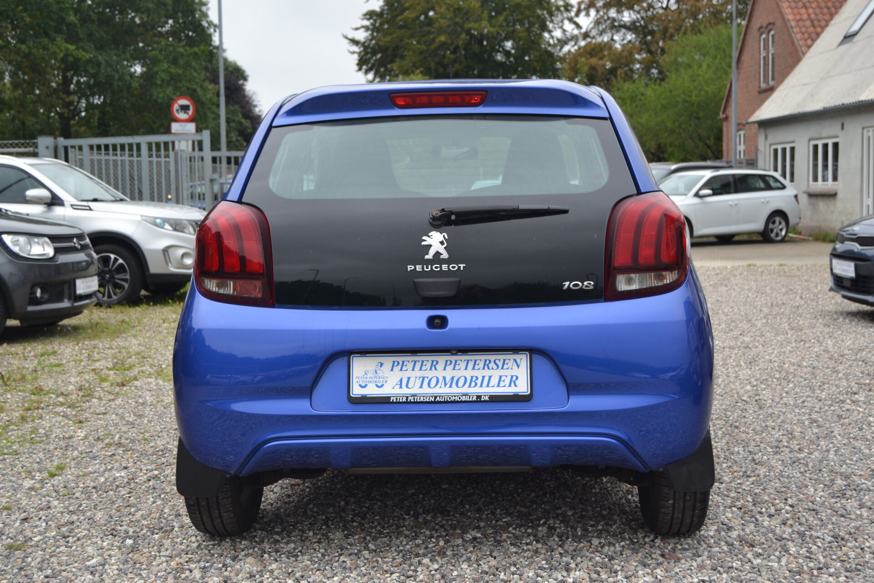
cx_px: 437
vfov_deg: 28.9
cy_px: 292
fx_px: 1129
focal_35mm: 46
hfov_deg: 42.3
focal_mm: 31
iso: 140
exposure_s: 1/125
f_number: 5.6
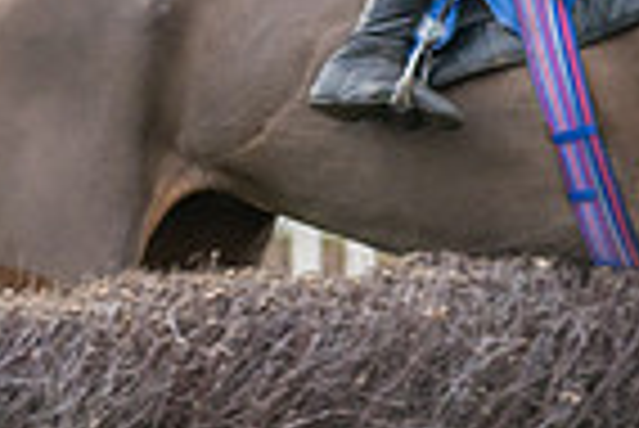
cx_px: 298
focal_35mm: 620
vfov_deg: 2.2
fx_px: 11016
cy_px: 168
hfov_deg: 3.3
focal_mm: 104
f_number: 2.8
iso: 800
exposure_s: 1/1000
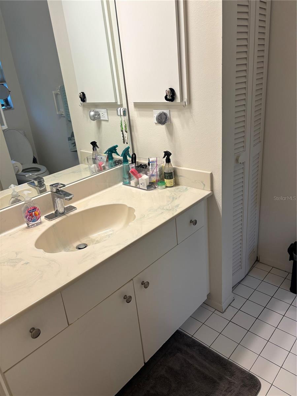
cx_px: 148
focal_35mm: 26
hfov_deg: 53.1
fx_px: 297
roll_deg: +5.9
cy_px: 198
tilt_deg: -23.5
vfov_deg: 67.3
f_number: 1.6
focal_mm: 5.96
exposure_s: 1/120
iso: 64
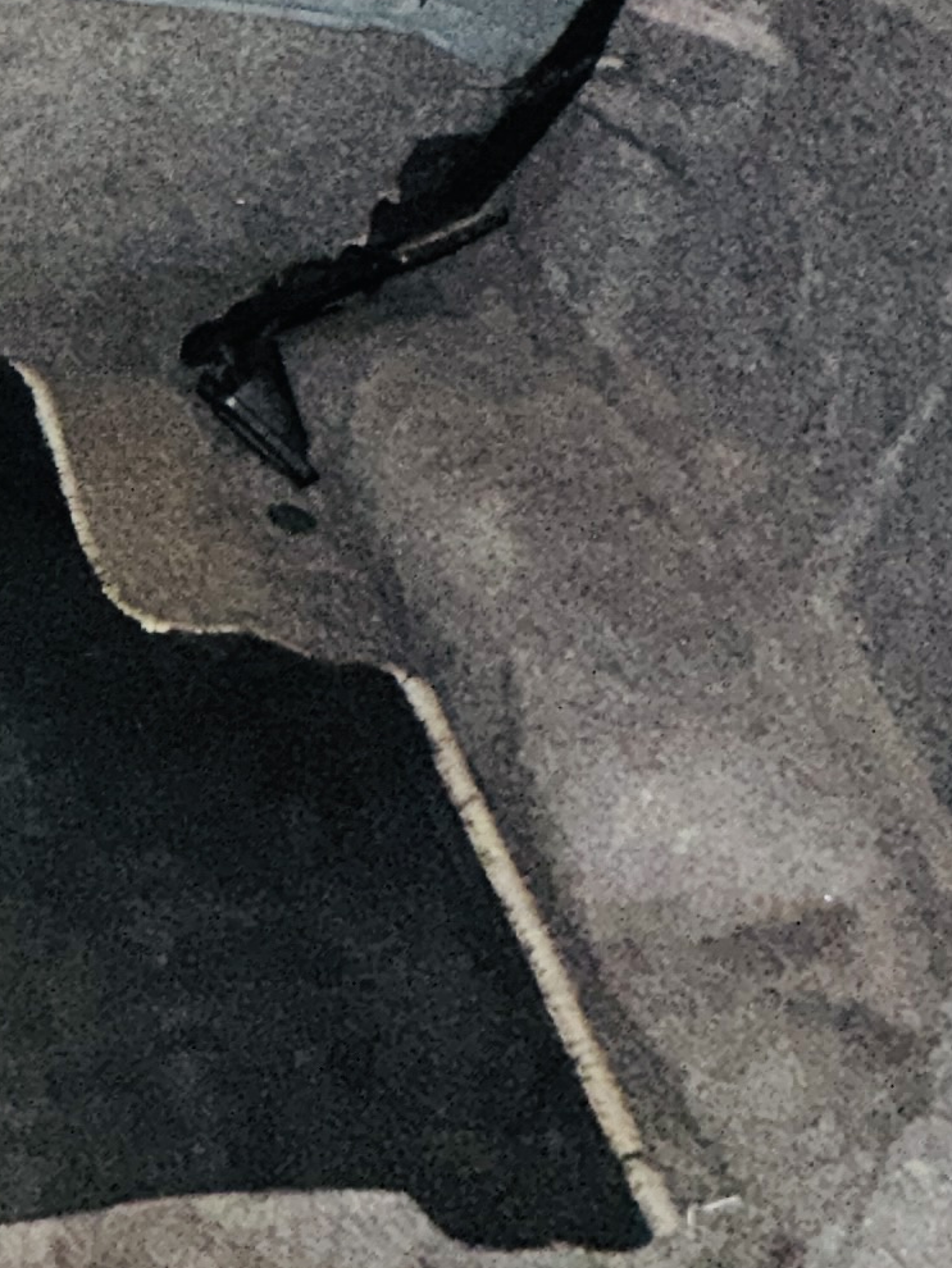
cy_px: -403
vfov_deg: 27.7
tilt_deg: -19.7
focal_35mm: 57
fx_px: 2089
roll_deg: -2.0
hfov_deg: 20.4
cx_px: -621
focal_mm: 2.22
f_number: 2.2
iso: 250
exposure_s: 1/35
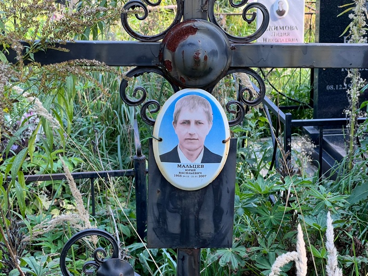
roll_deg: +0.4
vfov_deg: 19.1
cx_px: 184
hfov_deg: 25.3
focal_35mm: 77
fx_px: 819
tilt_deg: -14.1
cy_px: 138
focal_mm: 9
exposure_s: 1/99
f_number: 2.8
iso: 32
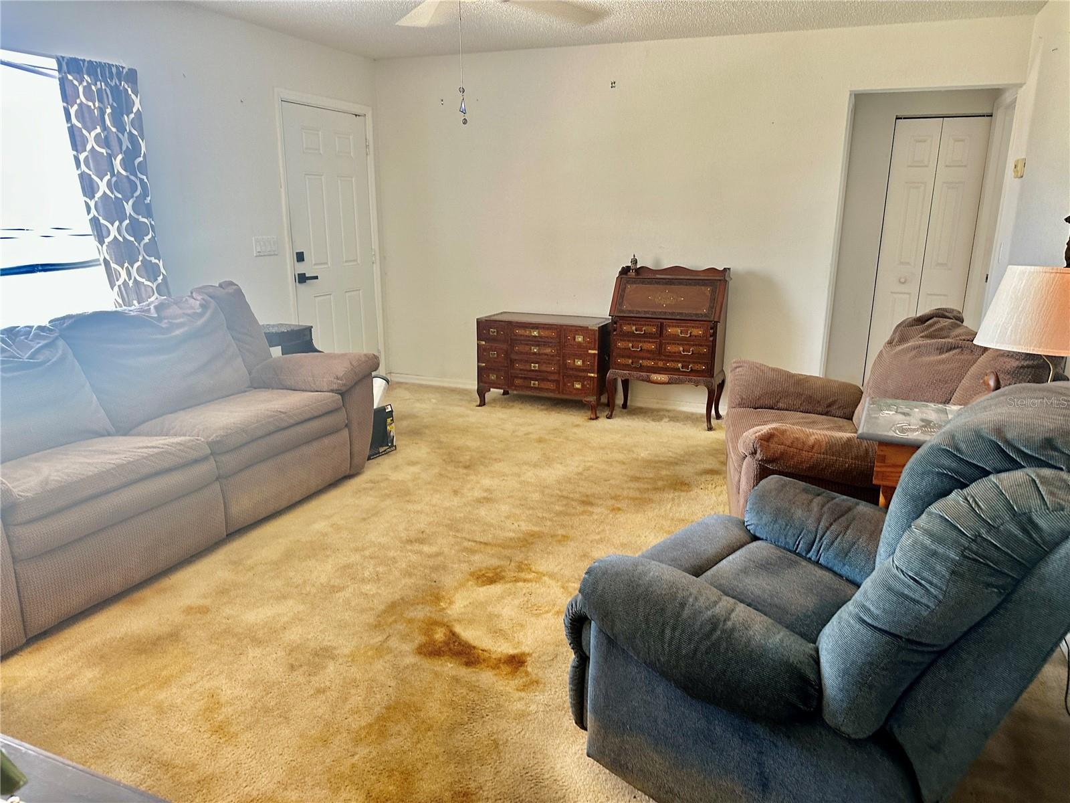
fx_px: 742
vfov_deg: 56.8
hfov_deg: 71.6
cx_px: 535
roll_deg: +0.1
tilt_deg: -15.7
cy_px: 402
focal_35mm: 24
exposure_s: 1/60
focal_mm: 6.86
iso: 200
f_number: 1.78
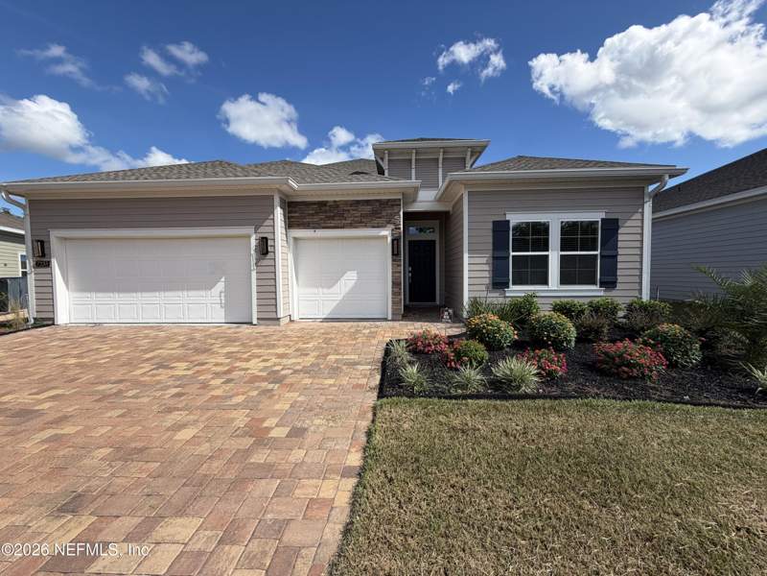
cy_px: 288
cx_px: 384
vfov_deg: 85.7
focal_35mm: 14
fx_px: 310
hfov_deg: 102.1
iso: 20
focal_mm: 2.22
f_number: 2.2
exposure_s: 1/770
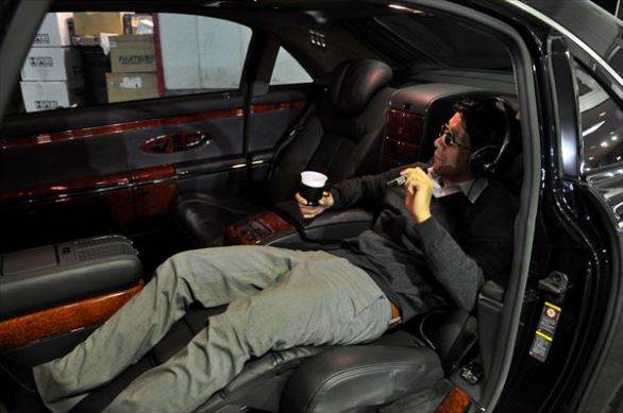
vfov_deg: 41.6
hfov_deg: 59.6
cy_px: 206
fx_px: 544
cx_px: 312
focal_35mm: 32
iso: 800
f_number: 3.8
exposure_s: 1/13
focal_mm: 21
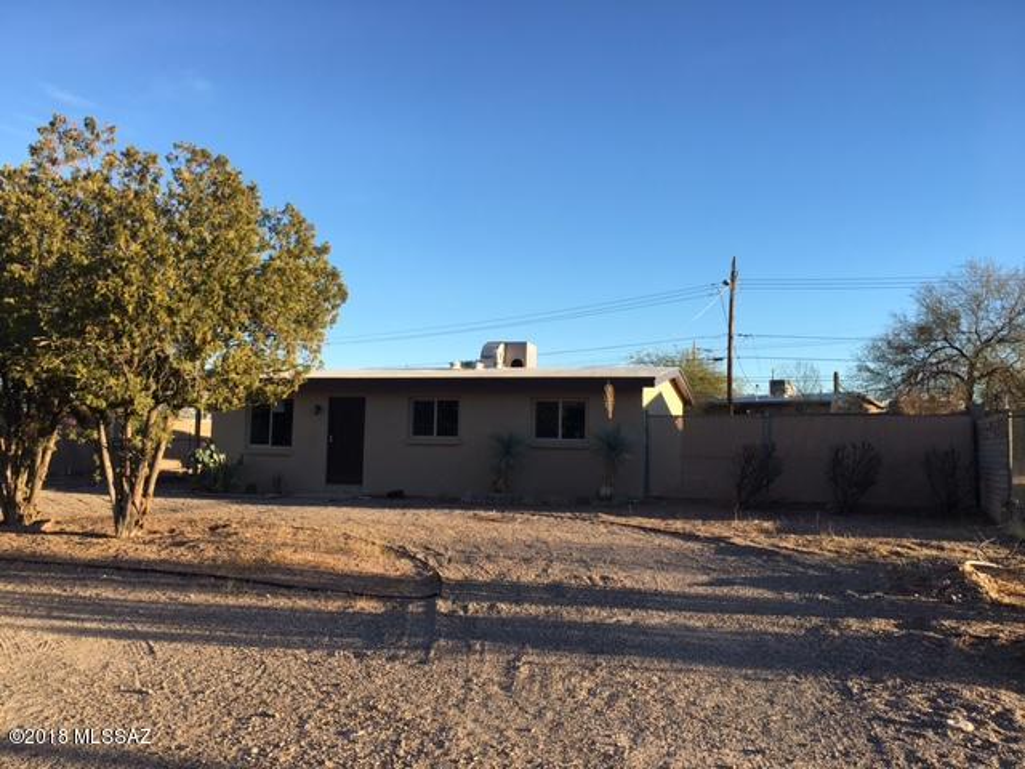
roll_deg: -1.1
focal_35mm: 29
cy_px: 384
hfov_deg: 61.7
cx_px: 512
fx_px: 859
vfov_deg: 48.2
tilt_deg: +4.8
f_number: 2.2
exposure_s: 1/553
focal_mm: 4.15
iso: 25
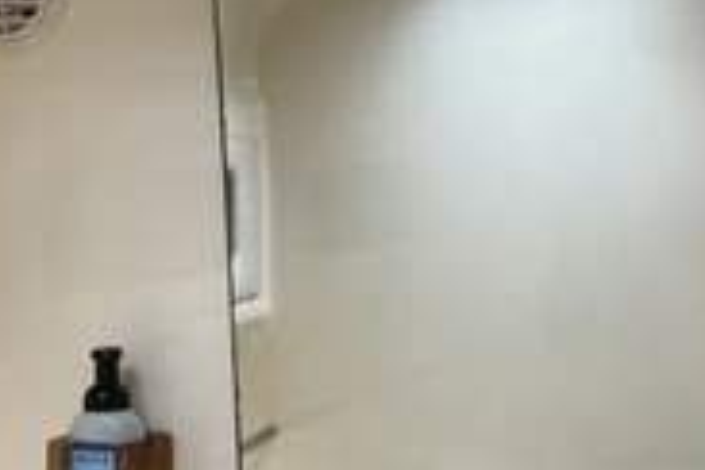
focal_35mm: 66
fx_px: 1292
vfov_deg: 20.5
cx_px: 474
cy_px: 131
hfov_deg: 30.3
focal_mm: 3
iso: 64
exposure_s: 1/97
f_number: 1.8
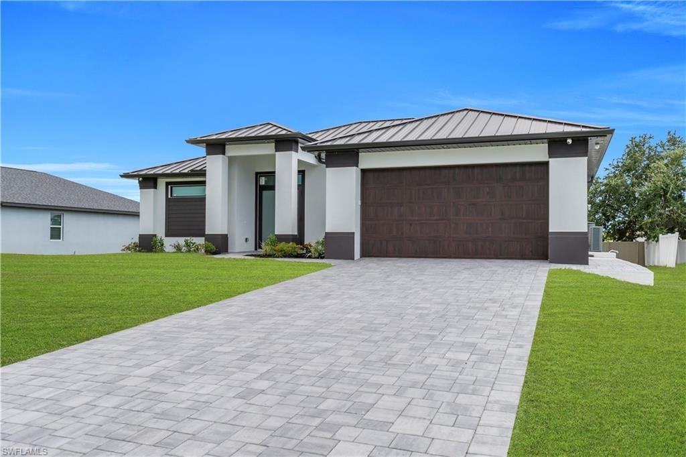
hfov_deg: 61.9
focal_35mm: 30
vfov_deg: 43.6
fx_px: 571
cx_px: 343
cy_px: 228
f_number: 8
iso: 100
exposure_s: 1/250
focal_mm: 20
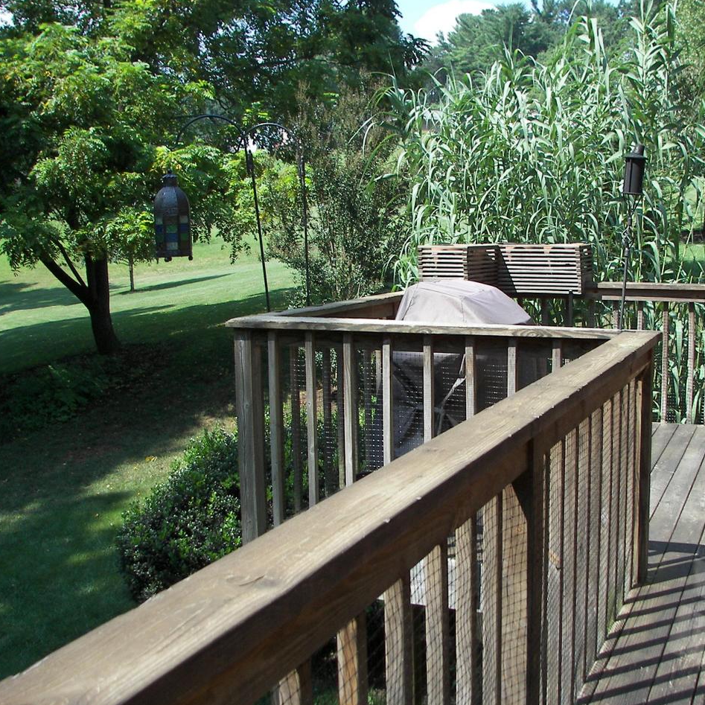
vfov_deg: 39.2
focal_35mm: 43
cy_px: 353
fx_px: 991
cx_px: 431
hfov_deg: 39.0
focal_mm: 6
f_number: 2.8
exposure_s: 1/320
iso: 50
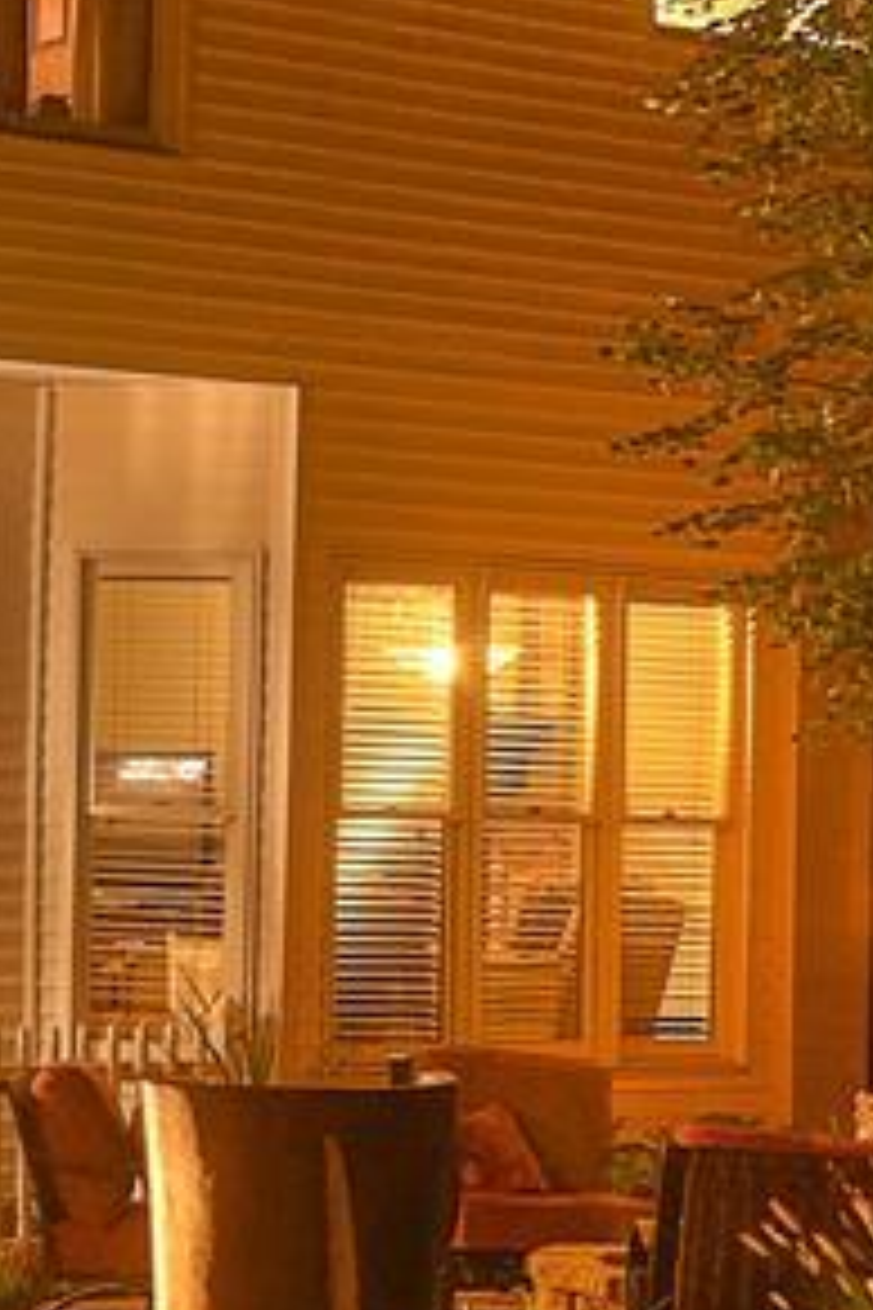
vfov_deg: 18.2
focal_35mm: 112
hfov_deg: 11.4
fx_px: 4074
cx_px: -684
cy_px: 761
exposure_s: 6
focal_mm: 20
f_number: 11
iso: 200
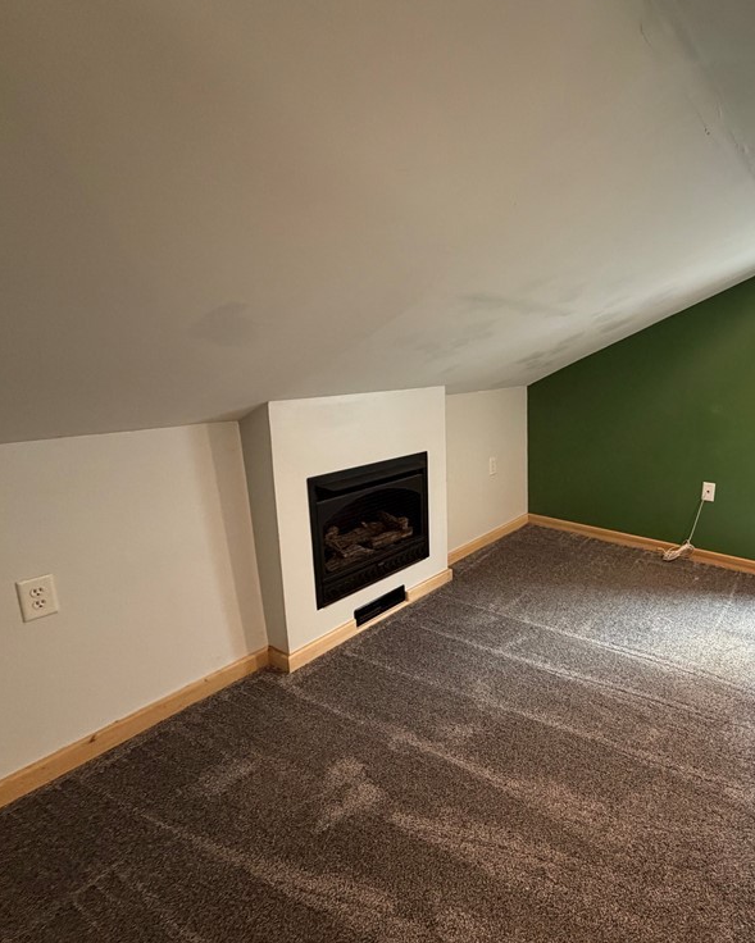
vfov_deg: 83.3
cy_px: 472
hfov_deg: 68.0
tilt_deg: -12.7
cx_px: 529
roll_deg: -1.7
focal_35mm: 19
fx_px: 531
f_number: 2.2
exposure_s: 1/60
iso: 320
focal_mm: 2.22
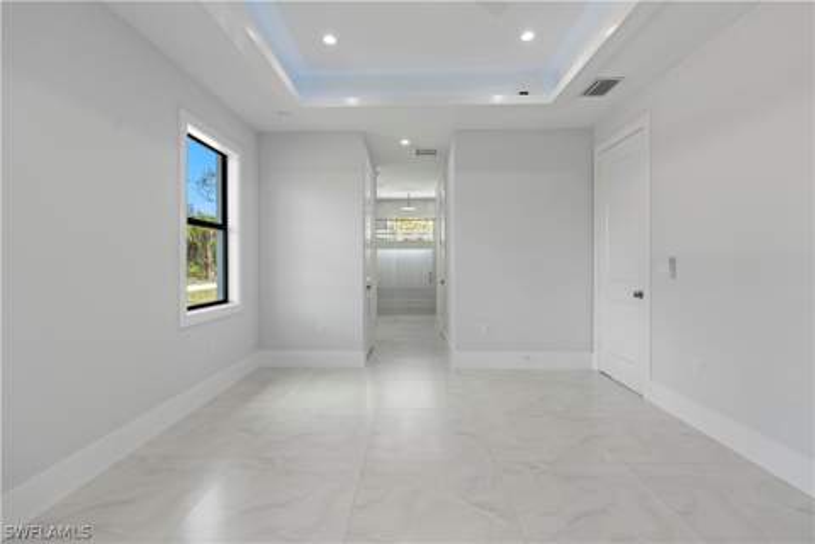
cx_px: 408
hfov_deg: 96.7
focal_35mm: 16
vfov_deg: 73.7
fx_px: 362
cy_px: 272
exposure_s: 1/25
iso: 320
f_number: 5.6
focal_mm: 16
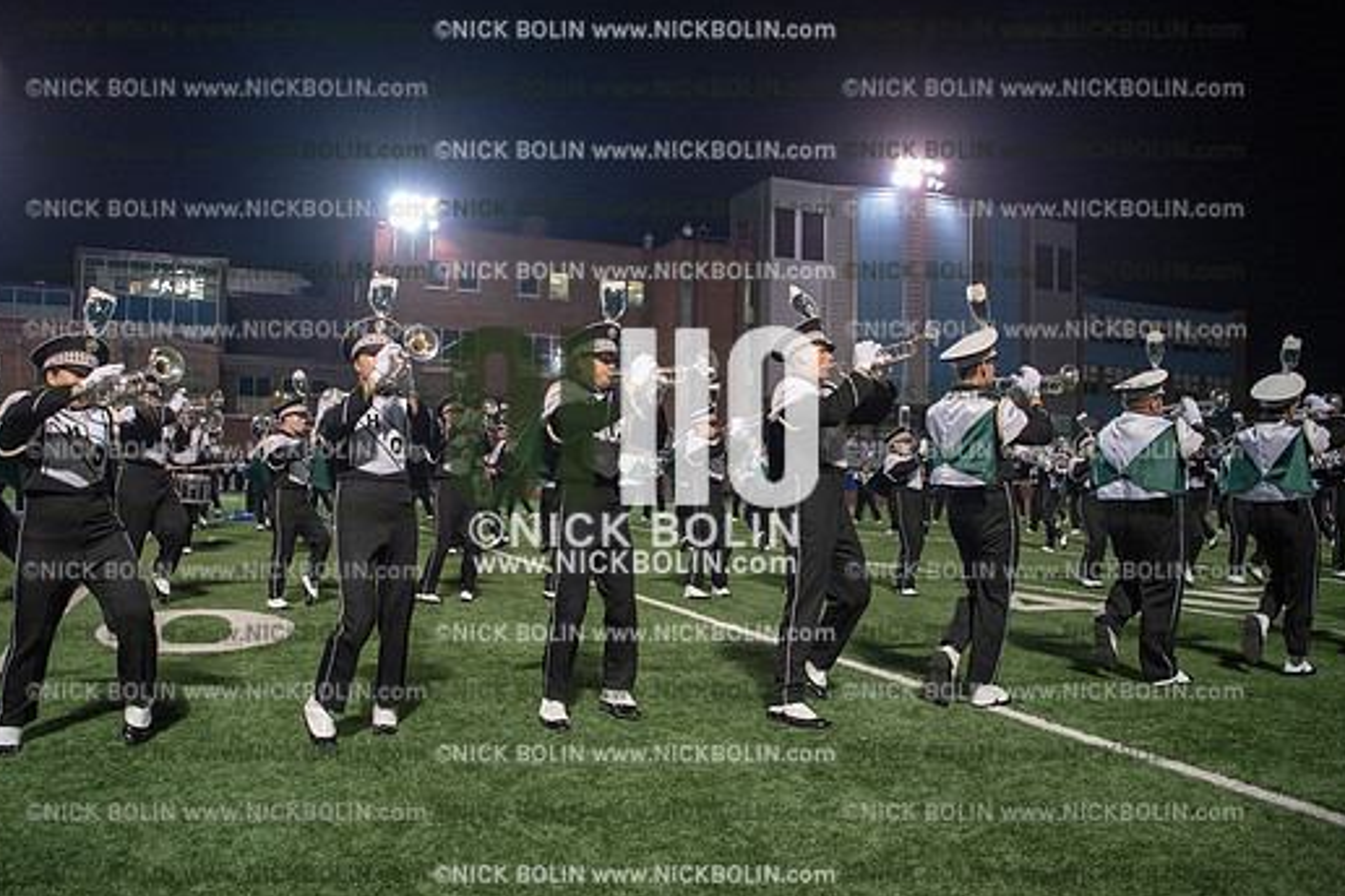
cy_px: 452
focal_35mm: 27
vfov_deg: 47.9
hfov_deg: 67.3
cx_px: 633
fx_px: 1009
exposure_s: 1/500
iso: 3200
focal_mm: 24
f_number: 3.2
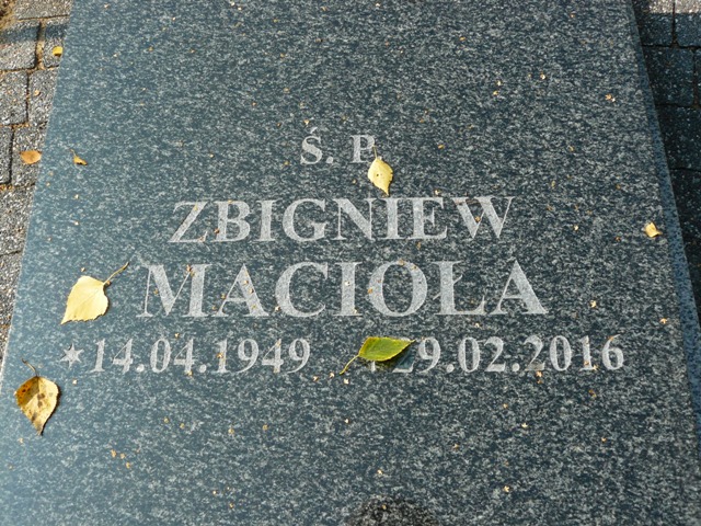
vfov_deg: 39.7
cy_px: 263
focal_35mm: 36
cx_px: 350
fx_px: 729
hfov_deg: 51.4
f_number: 5.6
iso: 100
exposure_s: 1/250
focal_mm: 6
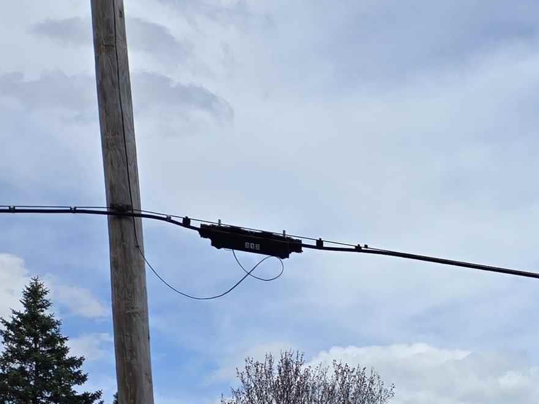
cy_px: 640
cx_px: 860
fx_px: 1245
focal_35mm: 80
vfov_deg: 16.5
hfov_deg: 20.2
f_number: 1.8
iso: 32
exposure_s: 1/2921
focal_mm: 5.4
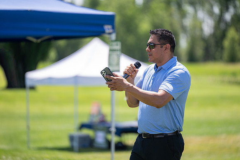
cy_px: 80
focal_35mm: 201
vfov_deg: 6.8
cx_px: 120
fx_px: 1340
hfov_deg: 10.2
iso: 200
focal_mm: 200
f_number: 2.8
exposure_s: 1/2000
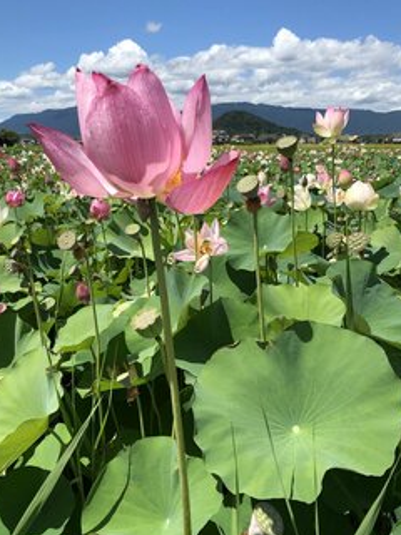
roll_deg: -0.2
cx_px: 214
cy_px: 274
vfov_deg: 52.6
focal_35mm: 35
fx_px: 541
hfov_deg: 40.7
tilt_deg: -14.8
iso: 25
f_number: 1.8
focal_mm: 3.99
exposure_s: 1/2404
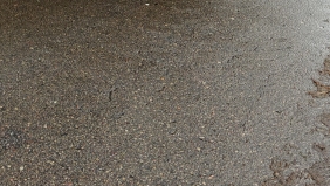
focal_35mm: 71
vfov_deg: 15.0
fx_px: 622
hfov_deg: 29.0
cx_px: 57
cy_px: -138
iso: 125
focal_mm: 6.06
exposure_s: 1/99
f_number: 1.6
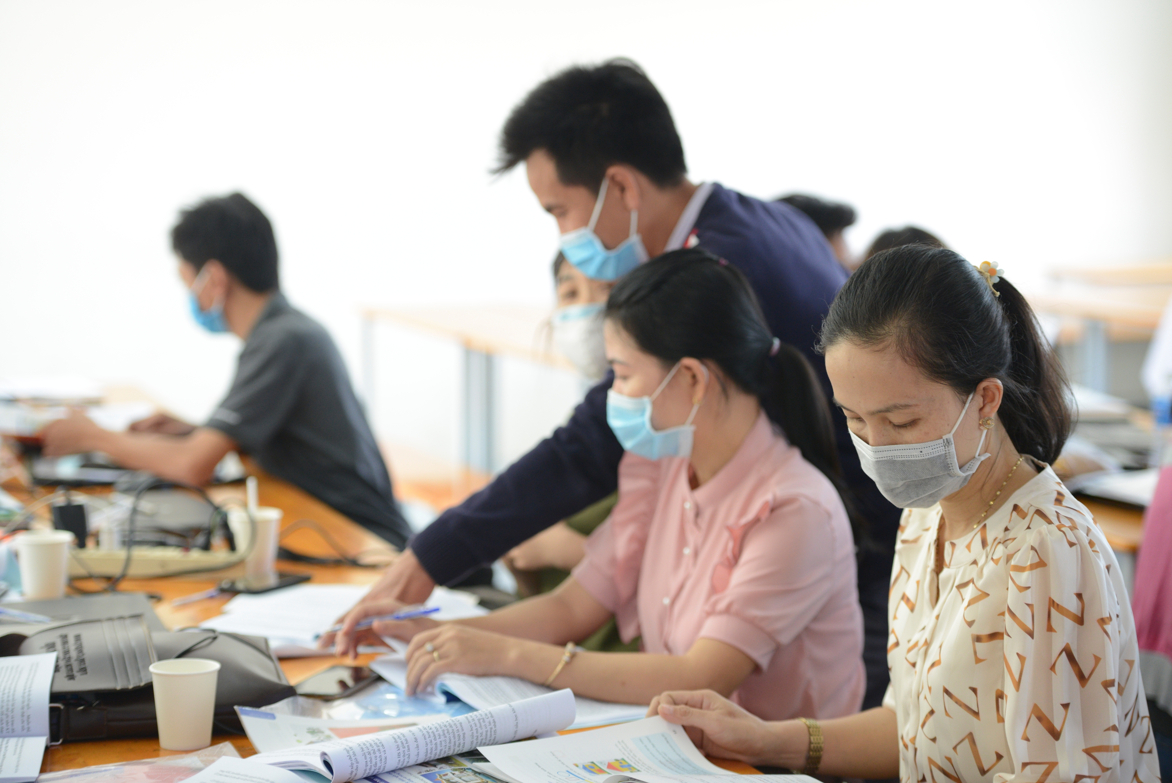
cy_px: 392
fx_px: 2800
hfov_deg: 23.6
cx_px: 586
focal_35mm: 86
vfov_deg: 15.9
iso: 1000
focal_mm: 86
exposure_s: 1/125
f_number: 2.8
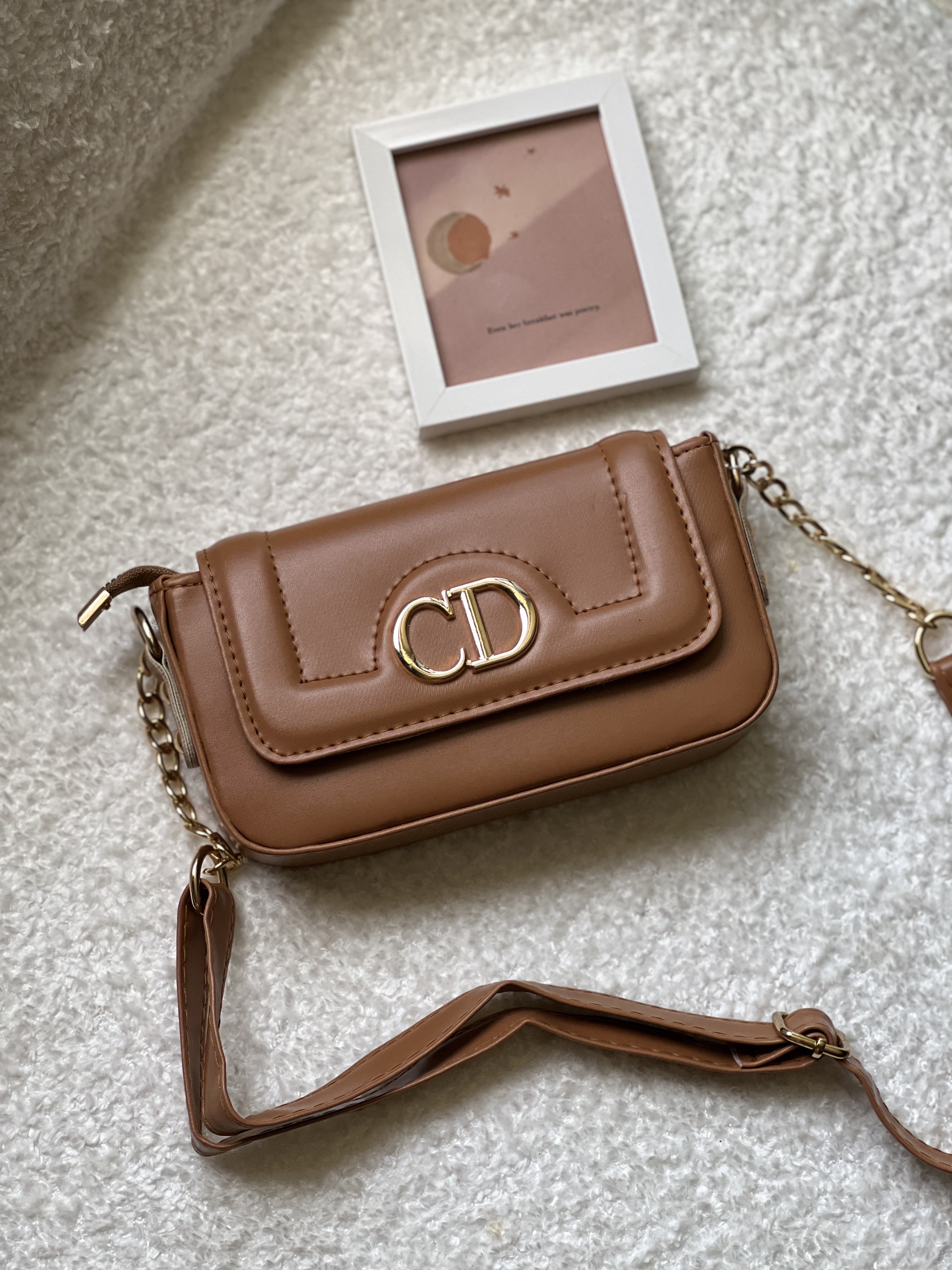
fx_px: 2824
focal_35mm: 77
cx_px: 476
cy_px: 635
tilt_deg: -78.6
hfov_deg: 19.1
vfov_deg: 25.3
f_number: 2.8
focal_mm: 9
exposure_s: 1/121
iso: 160
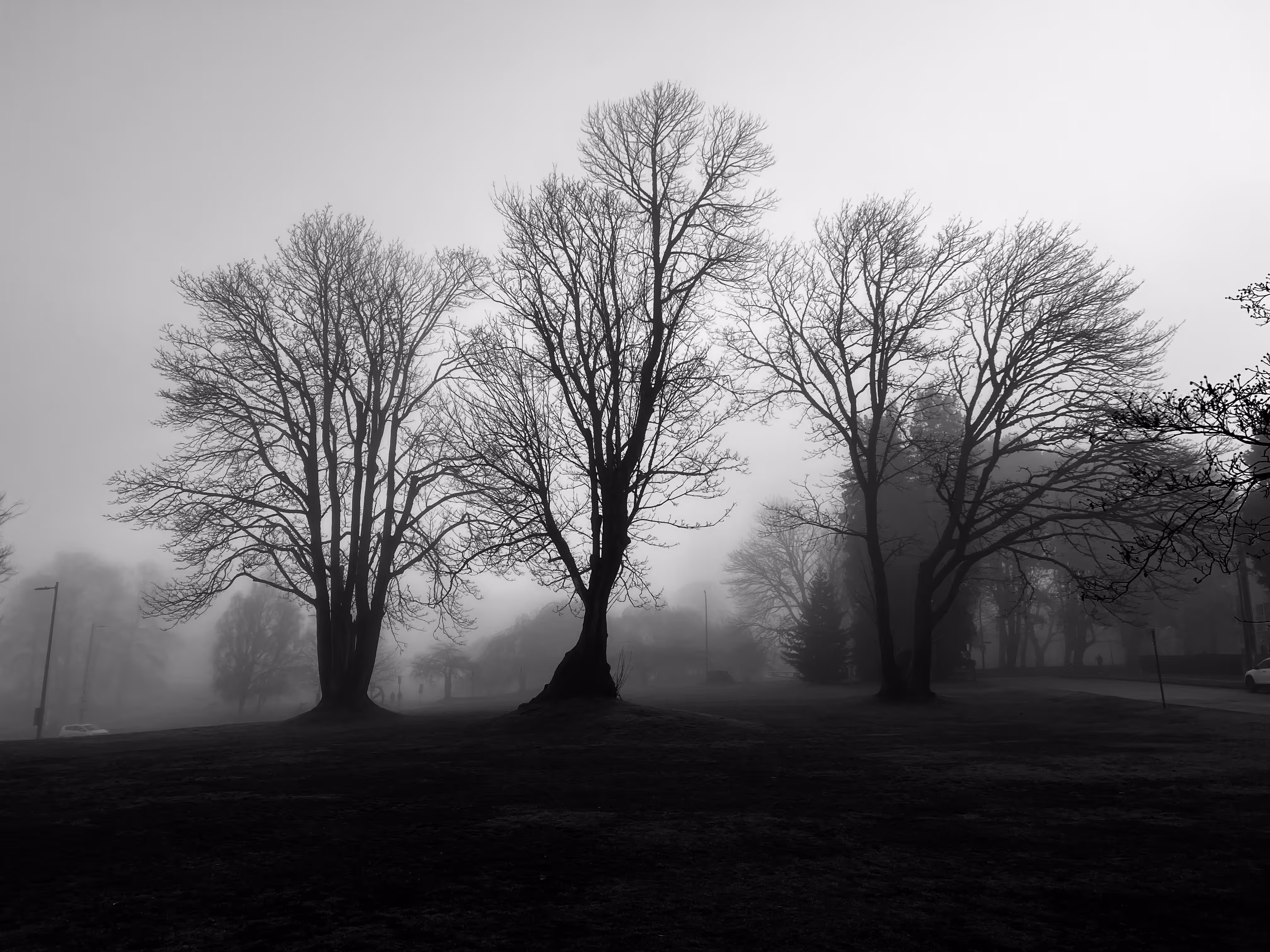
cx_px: 635
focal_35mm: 26
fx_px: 954
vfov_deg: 53.1
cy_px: 476
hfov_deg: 67.3
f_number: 1.5
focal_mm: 5.7
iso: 40
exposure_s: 1/232
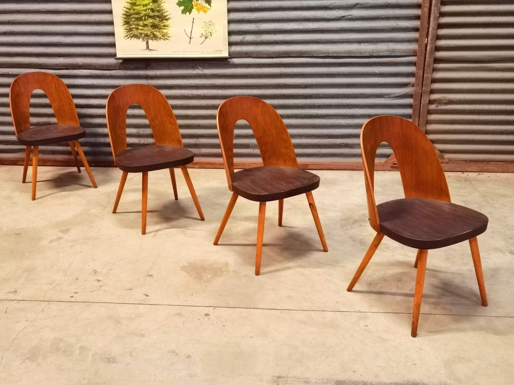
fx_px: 520
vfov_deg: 40.7
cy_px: 192
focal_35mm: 35
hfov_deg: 52.6
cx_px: 257
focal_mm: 6.71
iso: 800
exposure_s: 1/20
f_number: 1.9
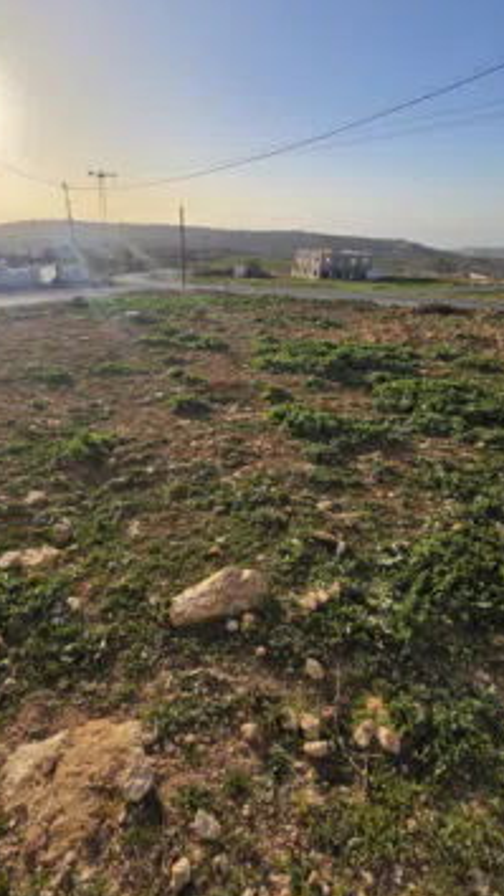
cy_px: 420
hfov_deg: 66.9
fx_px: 380
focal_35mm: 16
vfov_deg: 99.3
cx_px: 225
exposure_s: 1/3282
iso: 40
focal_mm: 2.2
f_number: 1.9
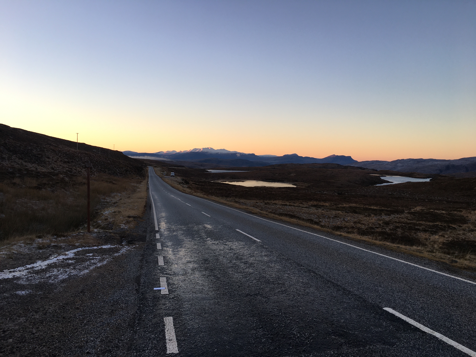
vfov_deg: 48.2
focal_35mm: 29
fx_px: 399
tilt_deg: -2.1
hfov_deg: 61.7
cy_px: 178
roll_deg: -1.2
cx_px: 238
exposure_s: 1/109
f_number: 2.2
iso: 25
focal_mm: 4.15
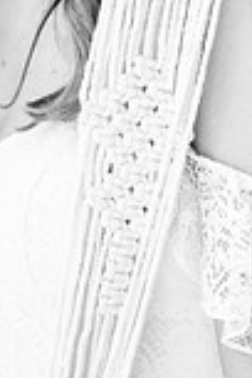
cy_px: -64
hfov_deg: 2.6
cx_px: 148
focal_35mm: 530
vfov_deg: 3.9
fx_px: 5565
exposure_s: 1/5000
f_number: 3.2
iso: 1250
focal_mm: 180
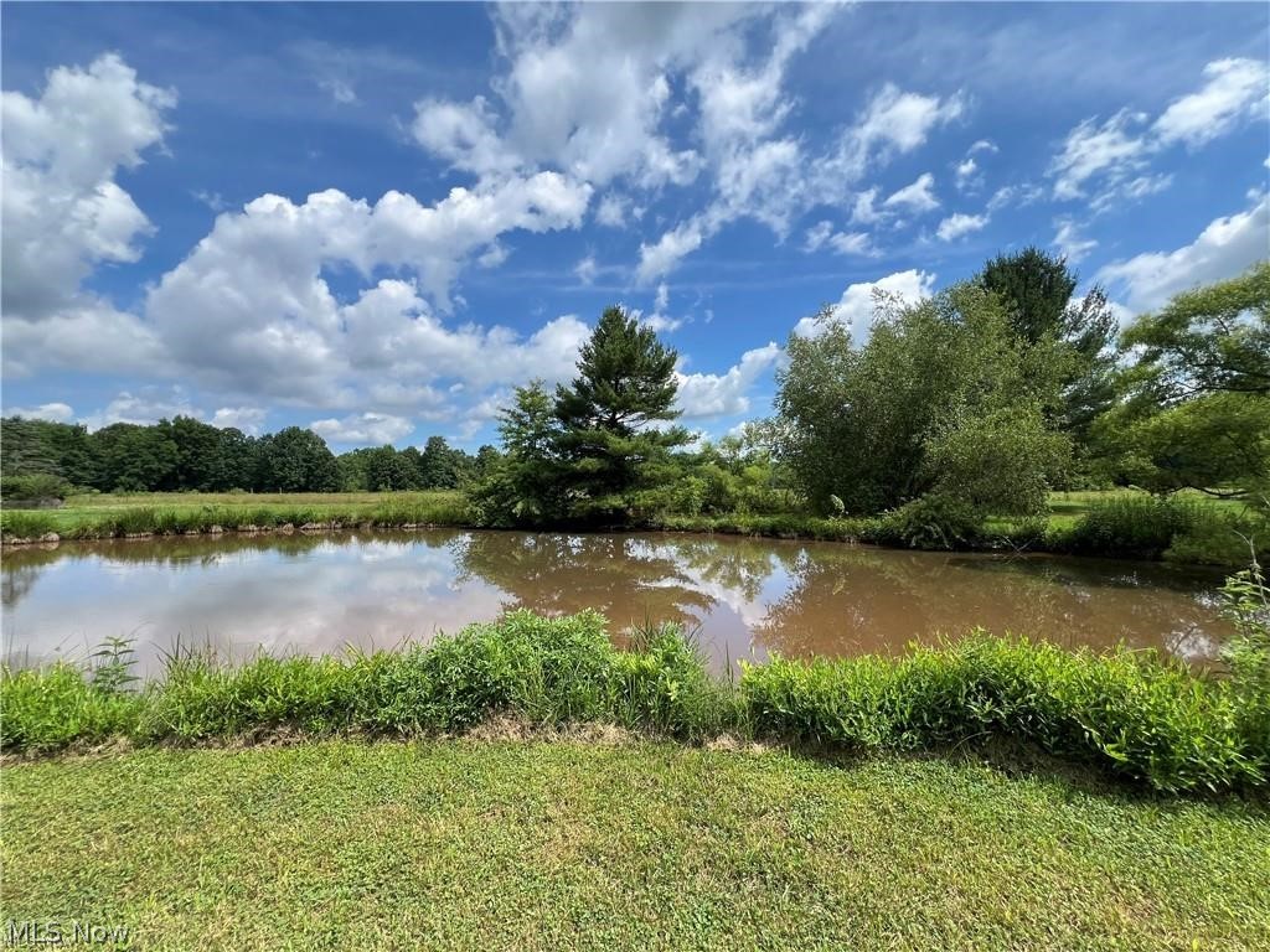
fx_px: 477
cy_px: 476
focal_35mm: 13
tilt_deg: +1.4
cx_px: 635
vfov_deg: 89.9
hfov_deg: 106.2
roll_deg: +0.5
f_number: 1.8
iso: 32
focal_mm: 1.57
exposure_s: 1/1325
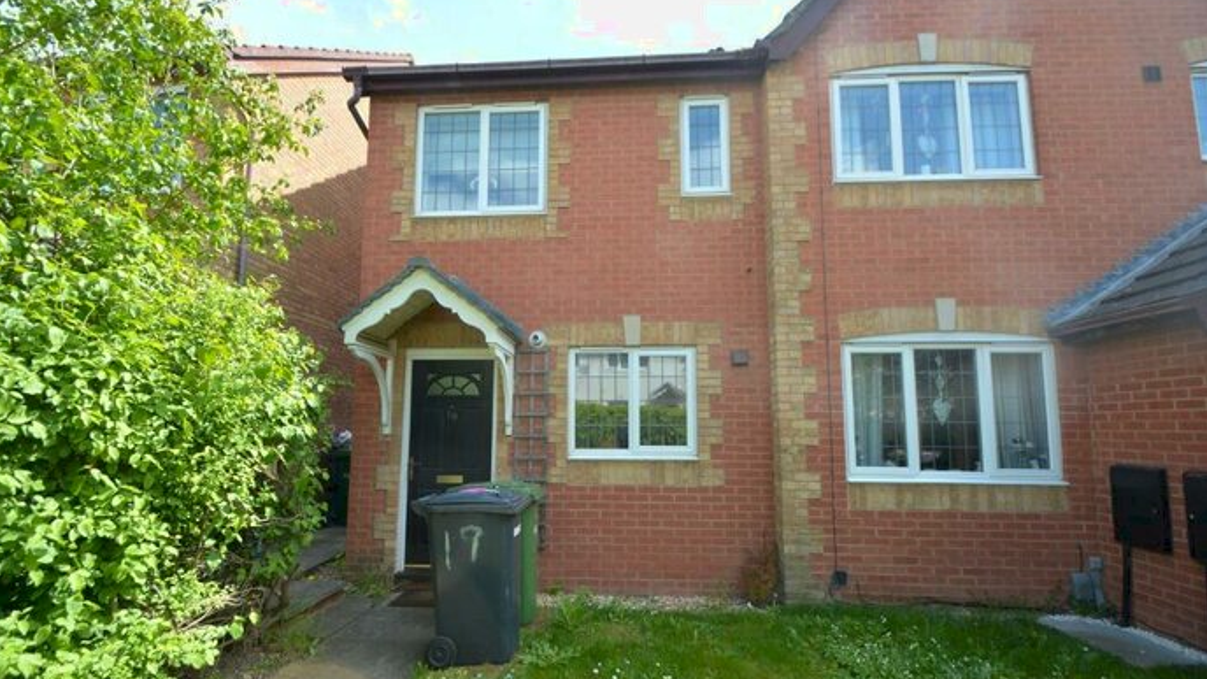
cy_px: 359
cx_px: 595
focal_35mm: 16
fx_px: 512
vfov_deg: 67.0
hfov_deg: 99.4
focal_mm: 10
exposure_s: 1/200
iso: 200
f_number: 7.1
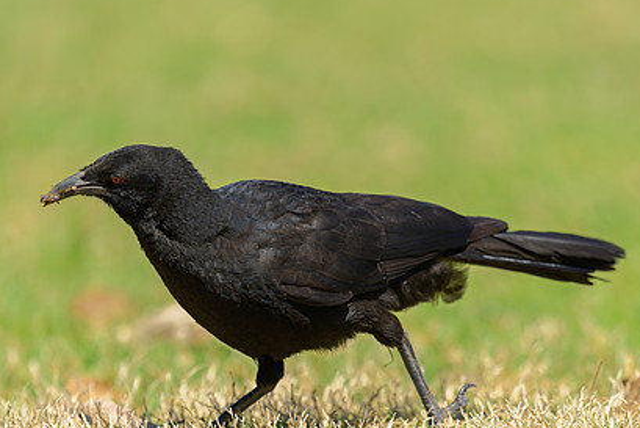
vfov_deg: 1.8
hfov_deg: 2.6
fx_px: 13977
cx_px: 403
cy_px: 362
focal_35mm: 786
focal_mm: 400
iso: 140
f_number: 2.8
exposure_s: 1/1600
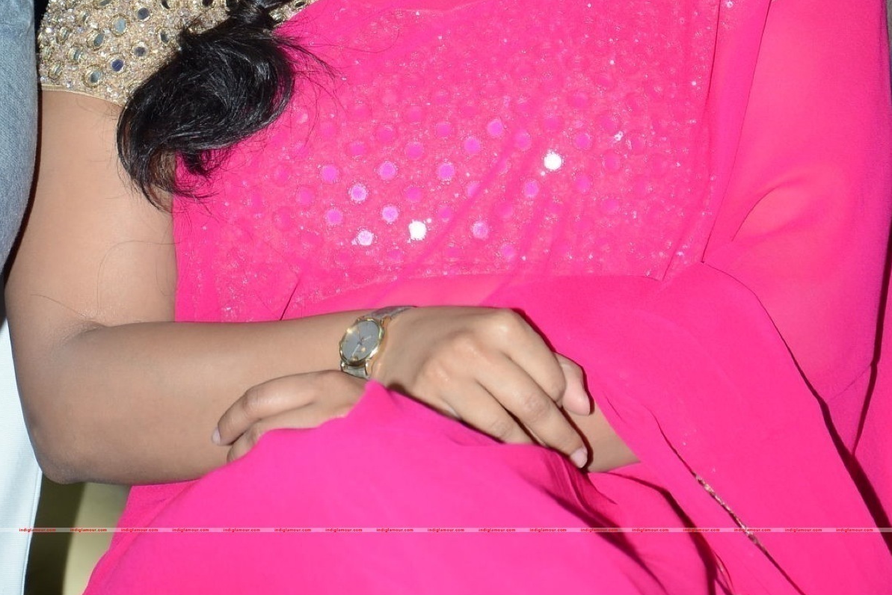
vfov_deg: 5.7
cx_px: 446
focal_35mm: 239
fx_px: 5917
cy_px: 18
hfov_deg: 8.6
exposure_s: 1/125
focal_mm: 105
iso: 400
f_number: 5.6
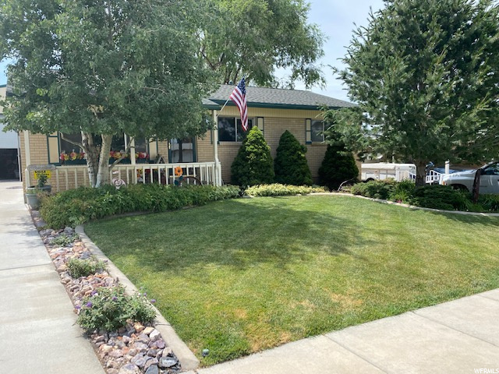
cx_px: 250
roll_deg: +1.6
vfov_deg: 53.1
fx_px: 375
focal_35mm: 26
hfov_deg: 67.3
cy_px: 187
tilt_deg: -4.0
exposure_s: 1/1447
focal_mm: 4.25
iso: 32
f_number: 1.8
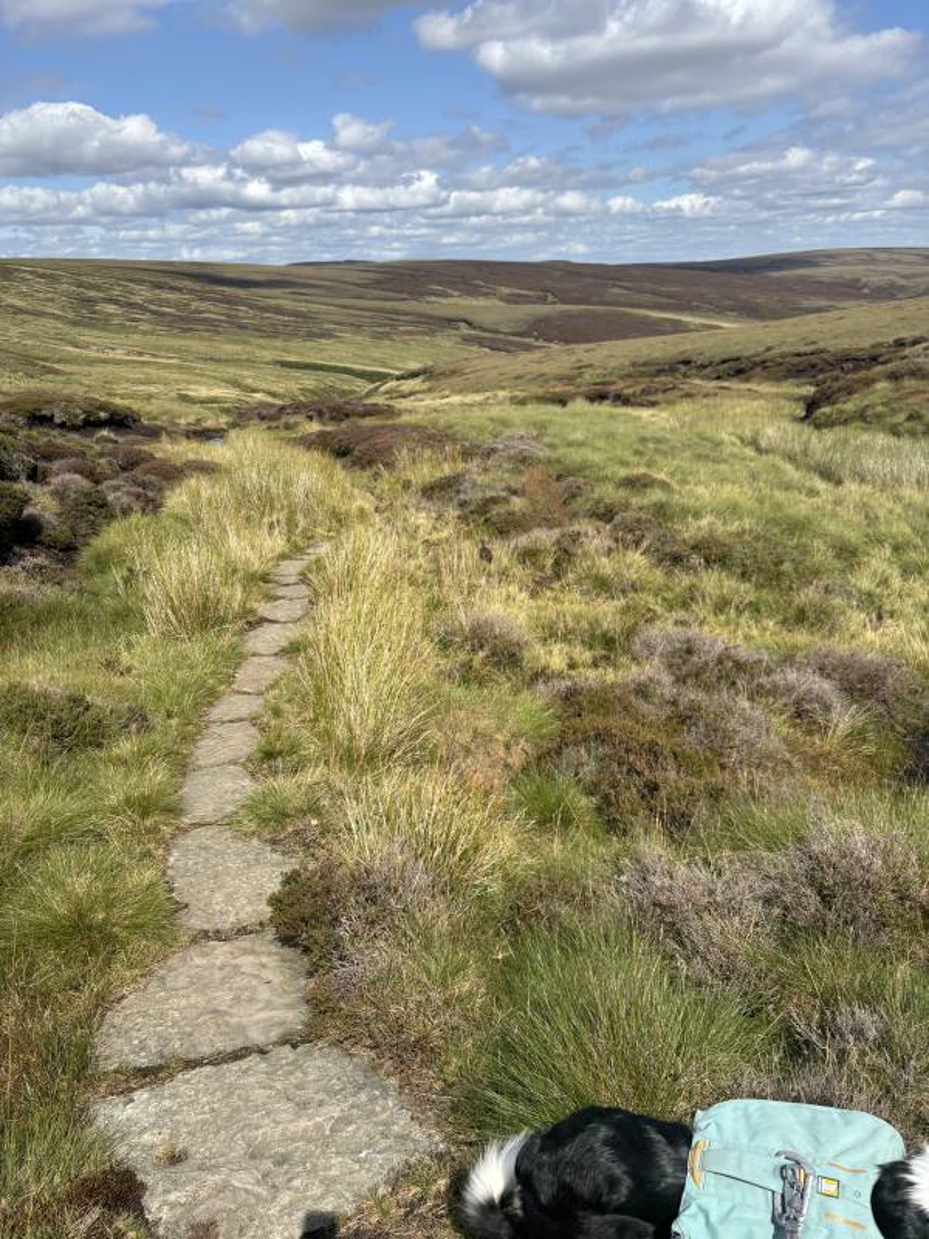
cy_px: 620
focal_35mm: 26
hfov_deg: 53.1
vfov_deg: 67.3
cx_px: 464
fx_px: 930
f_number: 1.6
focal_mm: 5.96
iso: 50
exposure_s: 1/3534
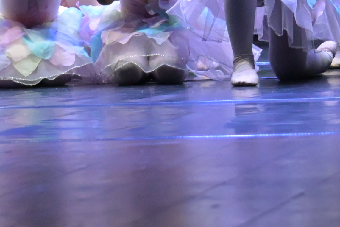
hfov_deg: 7.6
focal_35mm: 272
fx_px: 2569
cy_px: -142
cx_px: 74
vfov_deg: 5.0
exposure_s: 1/400
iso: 8000
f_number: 4
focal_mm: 52
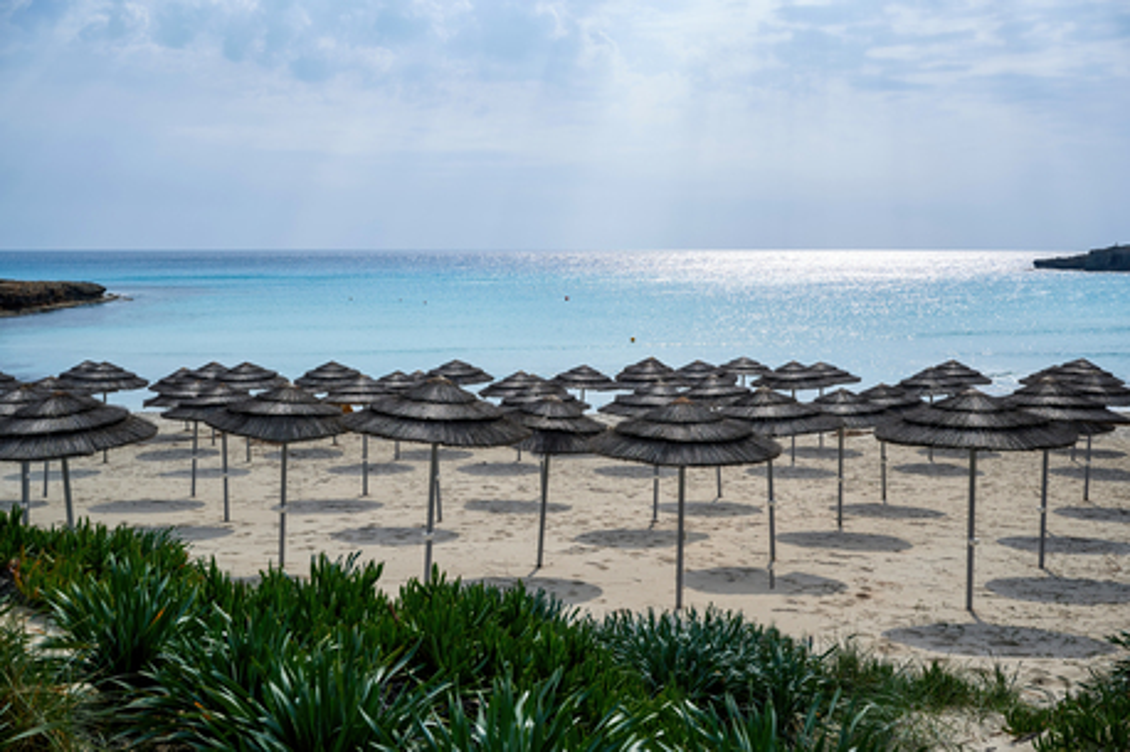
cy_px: 376
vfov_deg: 37.8
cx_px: 565
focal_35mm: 35
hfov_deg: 54.5
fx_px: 1098
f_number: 8
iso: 100
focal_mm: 35
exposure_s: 1/400
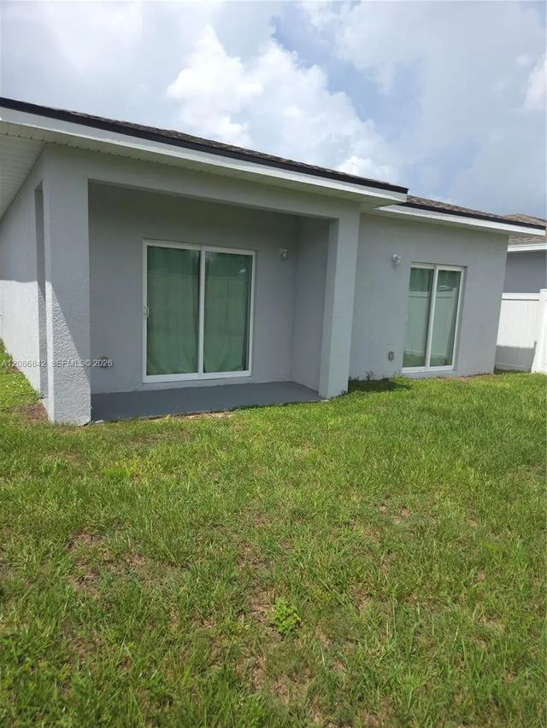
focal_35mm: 23
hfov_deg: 58.9
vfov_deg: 73.9
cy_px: 364
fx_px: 484
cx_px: 274
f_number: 1.8
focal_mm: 5.4
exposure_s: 1/2312
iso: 50
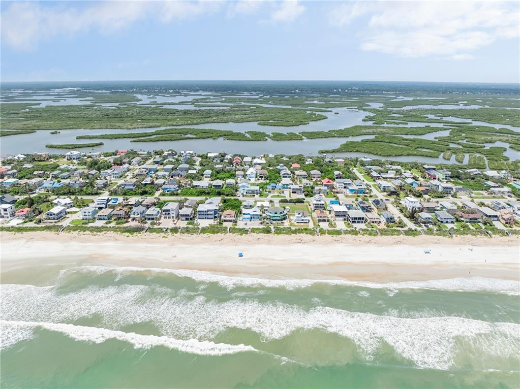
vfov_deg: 56.8
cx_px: 260
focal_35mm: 24
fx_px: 360
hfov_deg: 71.6
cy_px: 194
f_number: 2.8
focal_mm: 12.3
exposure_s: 1/120
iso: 100
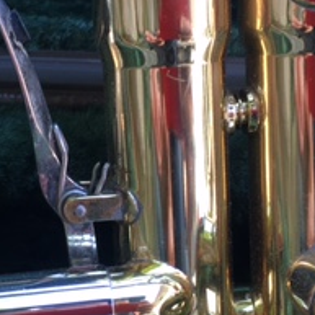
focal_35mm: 85
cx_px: 52
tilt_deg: -48.3
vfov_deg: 20.4
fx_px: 875
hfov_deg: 20.1
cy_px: 181
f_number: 2.2
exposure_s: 1/50
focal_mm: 4.15
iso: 32
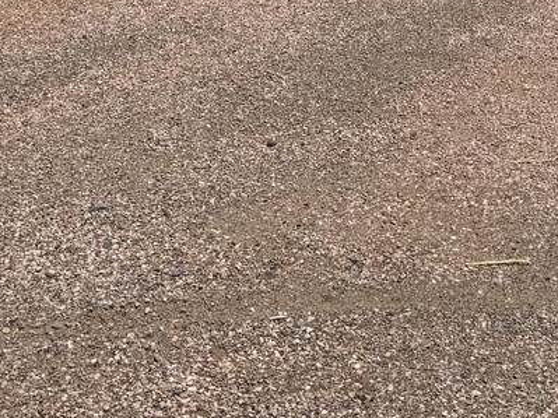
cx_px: 403
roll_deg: +0.6
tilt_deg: -5.6
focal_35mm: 77
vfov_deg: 17.2
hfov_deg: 25.1
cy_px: -215
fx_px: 1241
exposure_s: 1/9009
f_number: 1.78
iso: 80
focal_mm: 6.76
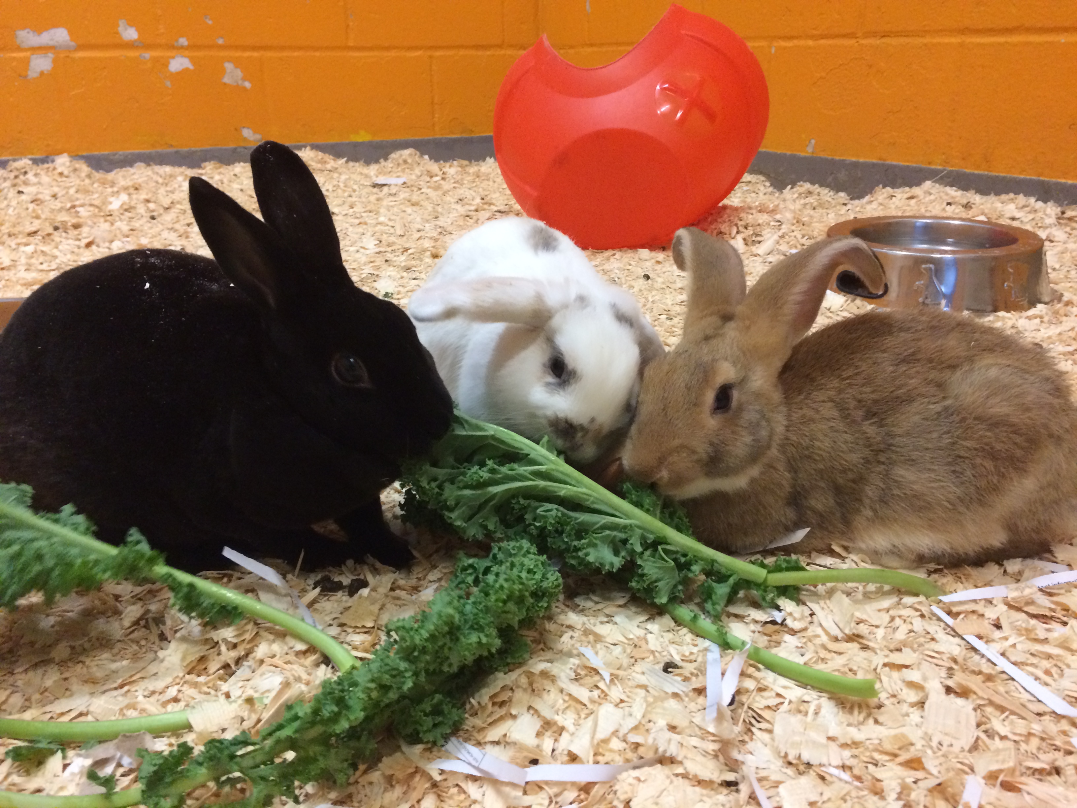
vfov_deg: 48.2
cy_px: 404
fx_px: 902
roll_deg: +0.8
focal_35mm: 29
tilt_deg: -19.8
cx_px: 538
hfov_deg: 61.7
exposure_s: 1/30
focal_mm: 4.15
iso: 250
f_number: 2.2
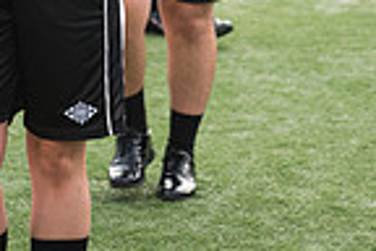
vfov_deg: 4.8
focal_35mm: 282
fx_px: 2945
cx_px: 146
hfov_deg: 7.3
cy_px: -218
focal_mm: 70
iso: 400
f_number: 2.8
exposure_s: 1/2000
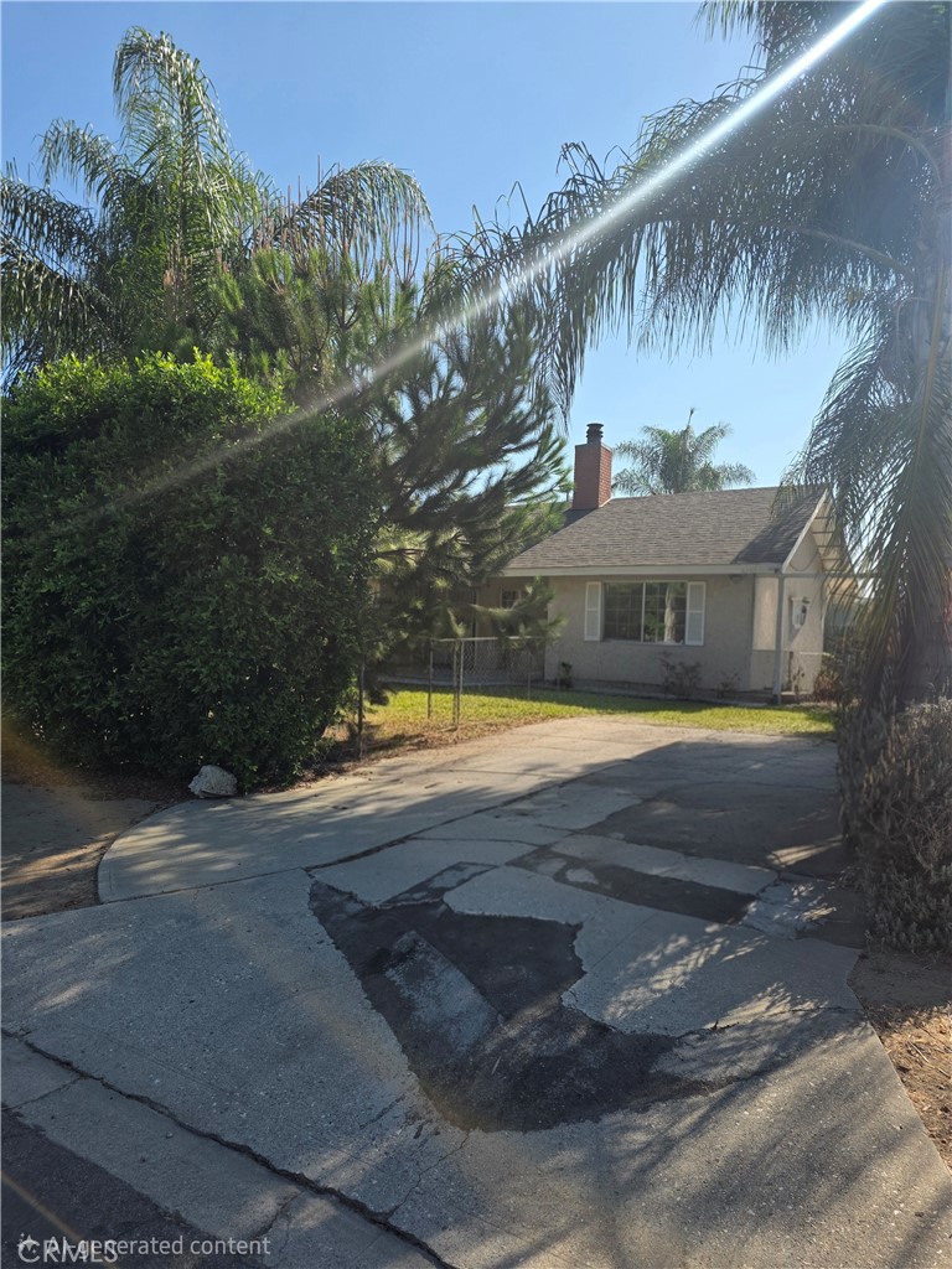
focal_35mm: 23
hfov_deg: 58.9
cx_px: 476
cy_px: 634
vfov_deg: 73.9
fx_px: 843
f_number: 1.7
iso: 80
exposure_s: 1/5000
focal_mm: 6.3
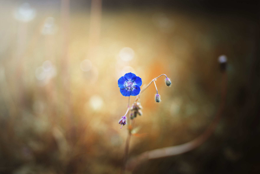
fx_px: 253
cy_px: 87
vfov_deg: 37.9
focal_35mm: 35
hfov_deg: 54.4
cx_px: 130
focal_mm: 35
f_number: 1.2
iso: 160
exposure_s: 1/1000
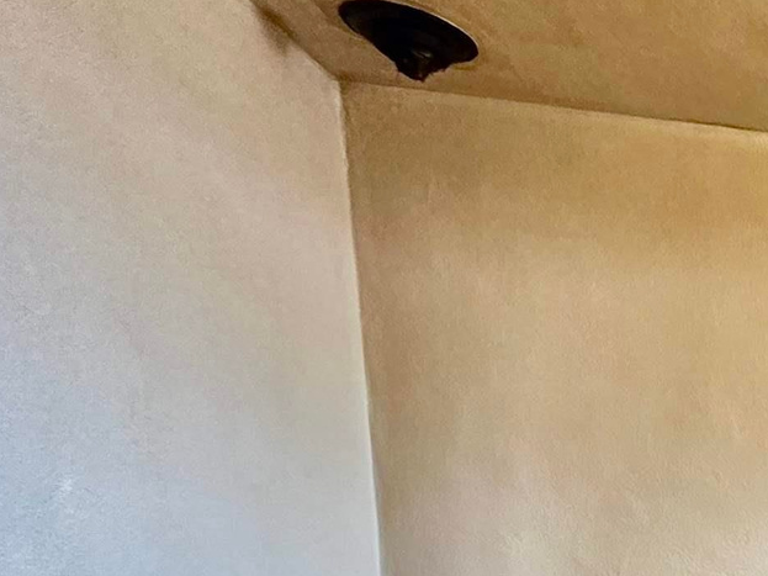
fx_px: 1020
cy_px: 755
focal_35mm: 46
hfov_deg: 27.9
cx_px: 1150
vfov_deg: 26.5
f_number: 2.2
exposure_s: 1/60
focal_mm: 2.22
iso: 400
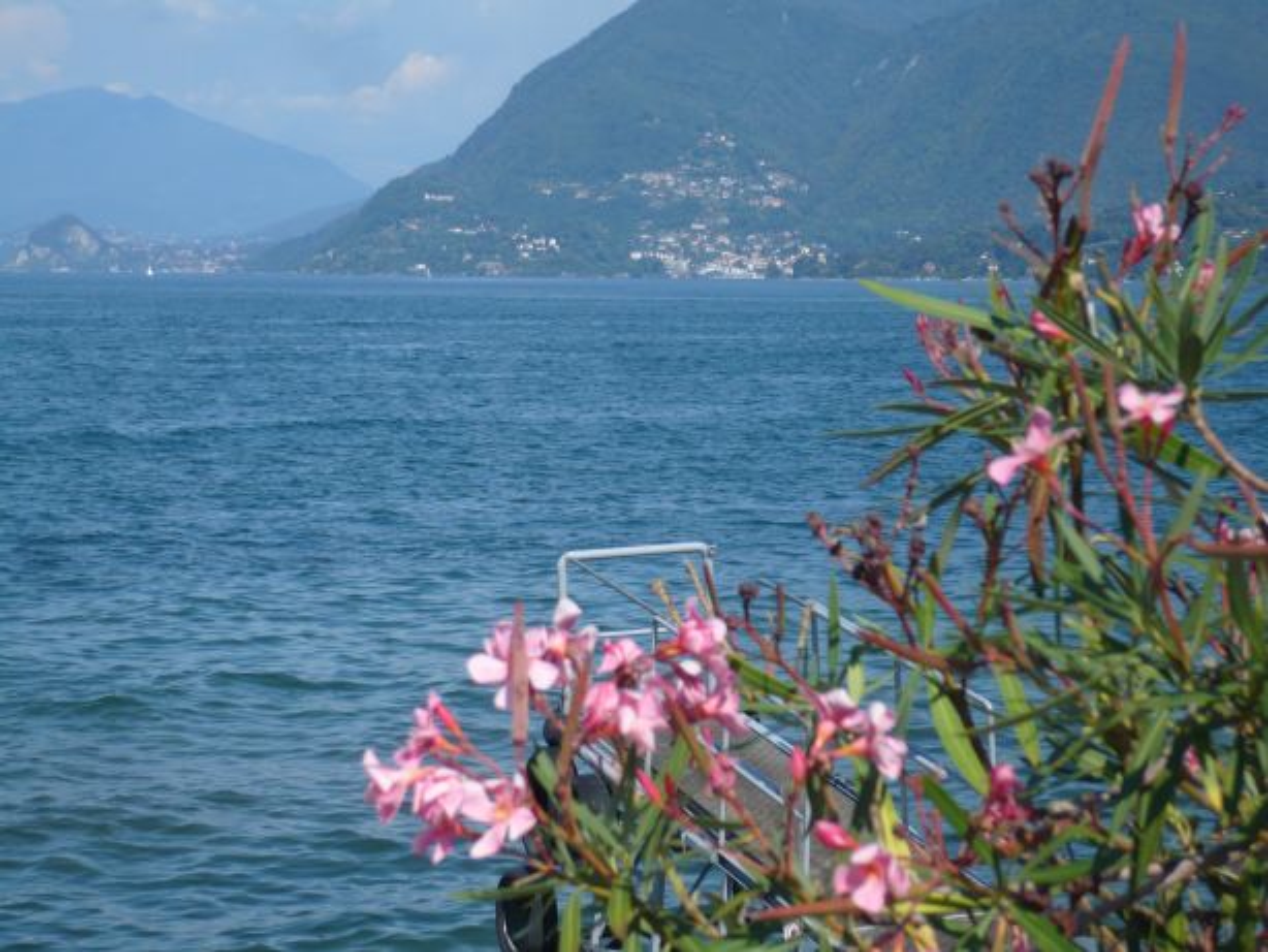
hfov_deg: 18.7
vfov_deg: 14.1
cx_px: 634
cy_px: 476
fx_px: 3848
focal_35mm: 105
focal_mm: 17.4
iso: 100
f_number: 5
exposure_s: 1/640
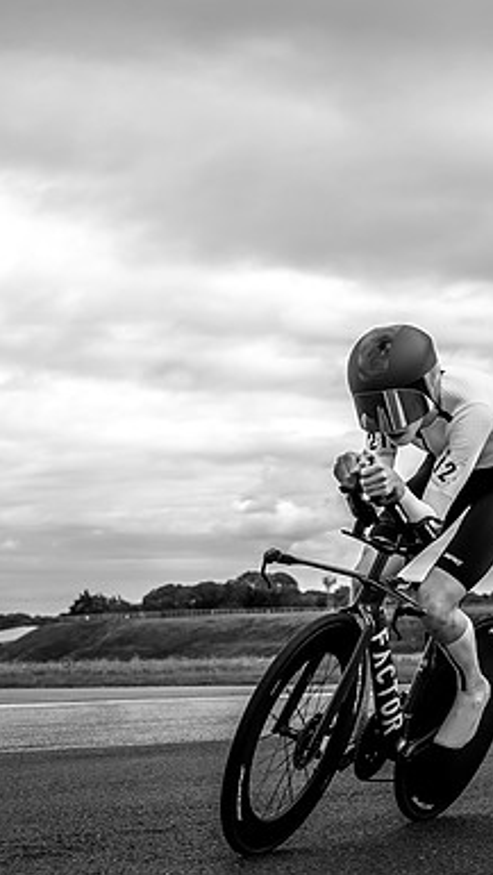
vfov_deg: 25.9
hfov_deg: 14.9
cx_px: 235
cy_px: 649
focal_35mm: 81
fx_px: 1880
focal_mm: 33
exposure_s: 1/1000
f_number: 3.5
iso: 100
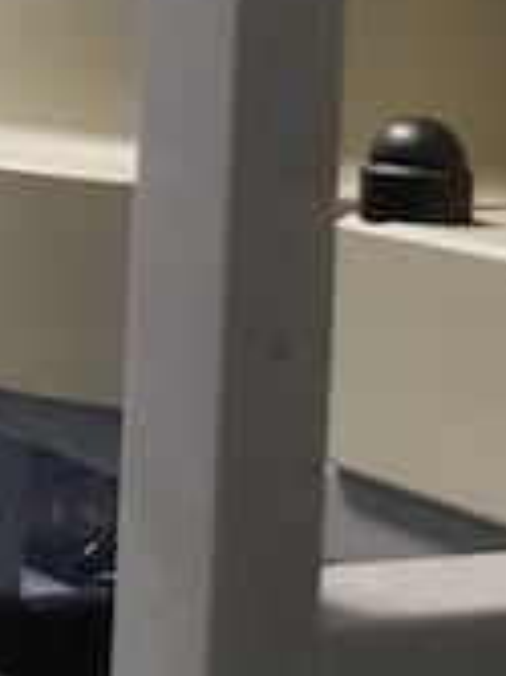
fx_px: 2635
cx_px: -154
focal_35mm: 135
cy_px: -152
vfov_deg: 14.1
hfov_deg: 10.7
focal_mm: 4.2
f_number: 1.7
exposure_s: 1/33
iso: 160
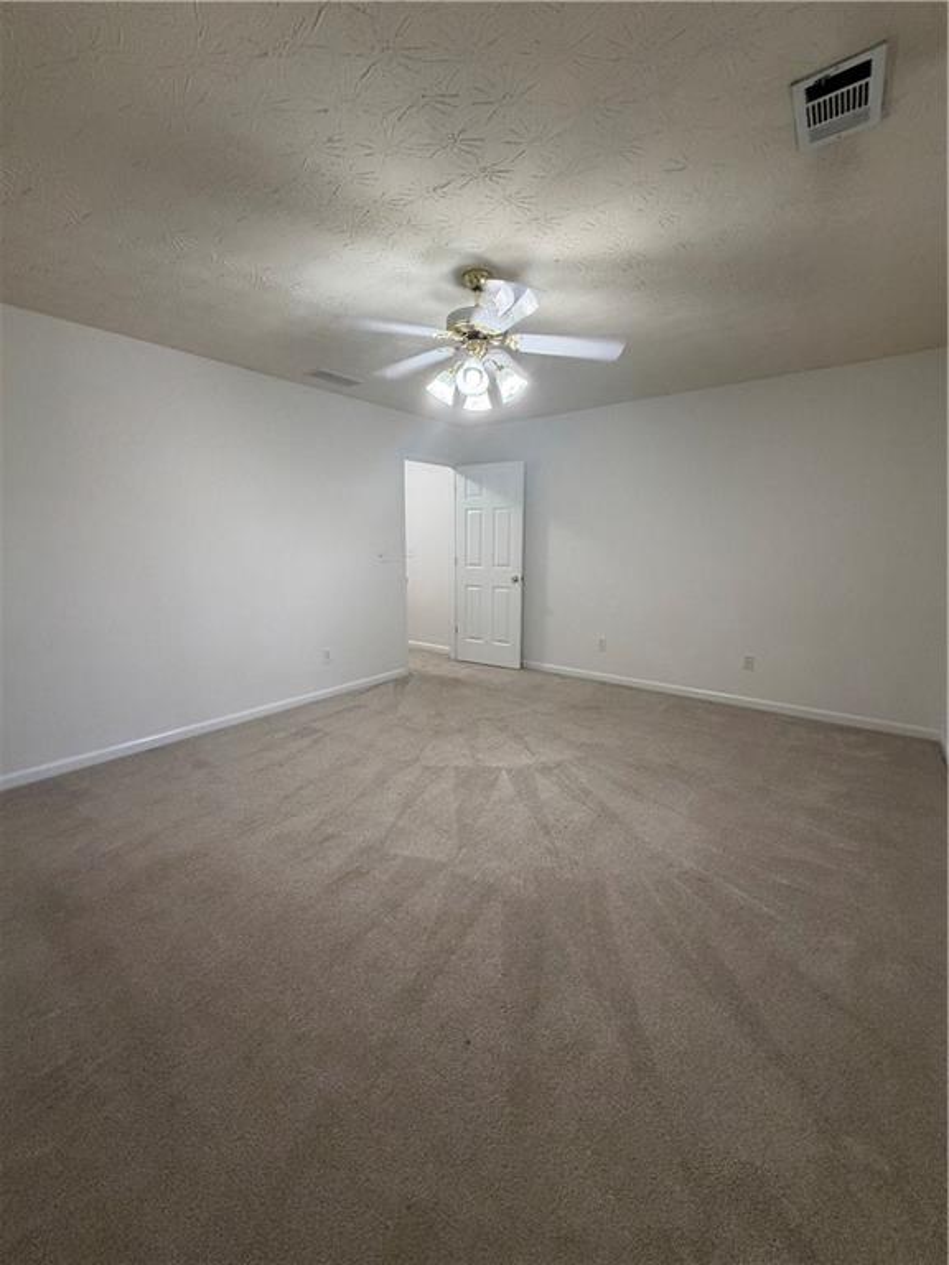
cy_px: 632
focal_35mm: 14
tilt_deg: -9.7
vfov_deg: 102.1
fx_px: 512
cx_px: 474
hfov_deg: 85.7
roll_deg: +0.3
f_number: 2.2
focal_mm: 2.22
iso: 250
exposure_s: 1/60
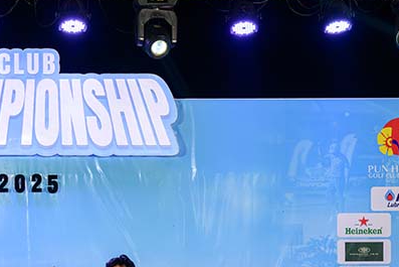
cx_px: 28
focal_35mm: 104
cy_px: 299
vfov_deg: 12.9
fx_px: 1153
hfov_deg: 19.2
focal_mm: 43
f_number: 6.3
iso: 1000
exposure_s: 1/125
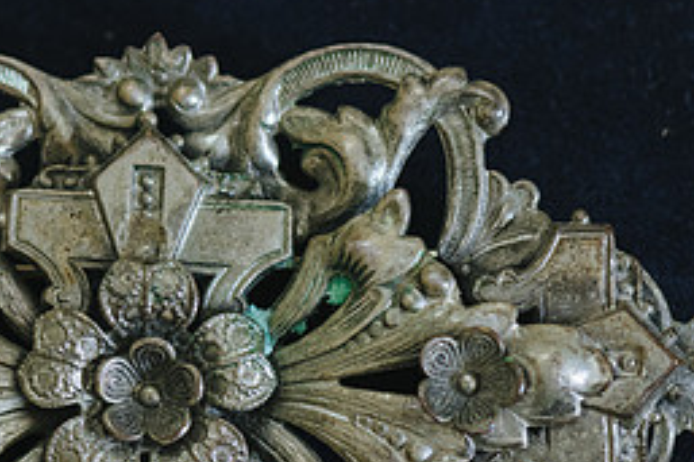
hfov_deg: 8.7
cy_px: 374
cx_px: 157
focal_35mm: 237
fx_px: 4566
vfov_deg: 5.8
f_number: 8
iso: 1000
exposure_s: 1/50
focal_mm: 105
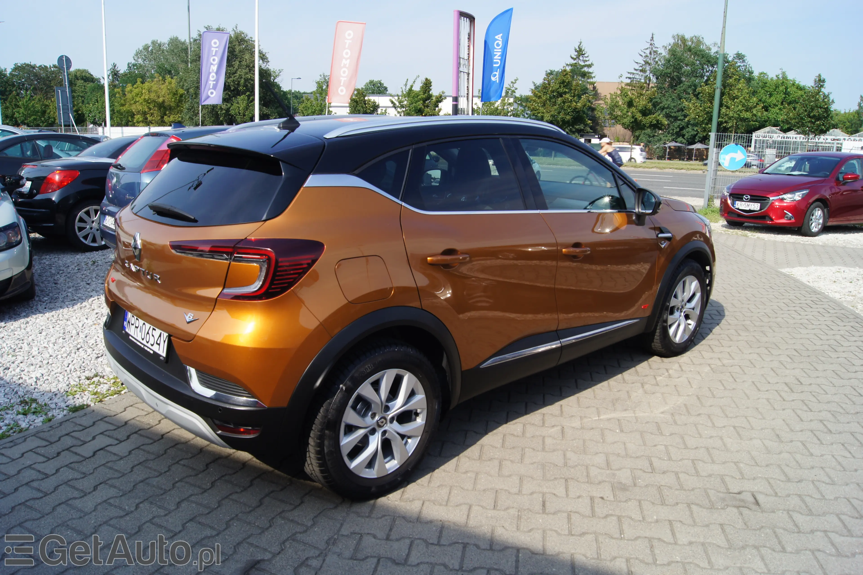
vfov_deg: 47.9
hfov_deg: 67.4
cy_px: 288
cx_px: 432
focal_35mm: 27
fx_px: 647
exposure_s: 1/80
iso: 100
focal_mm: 18
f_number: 11
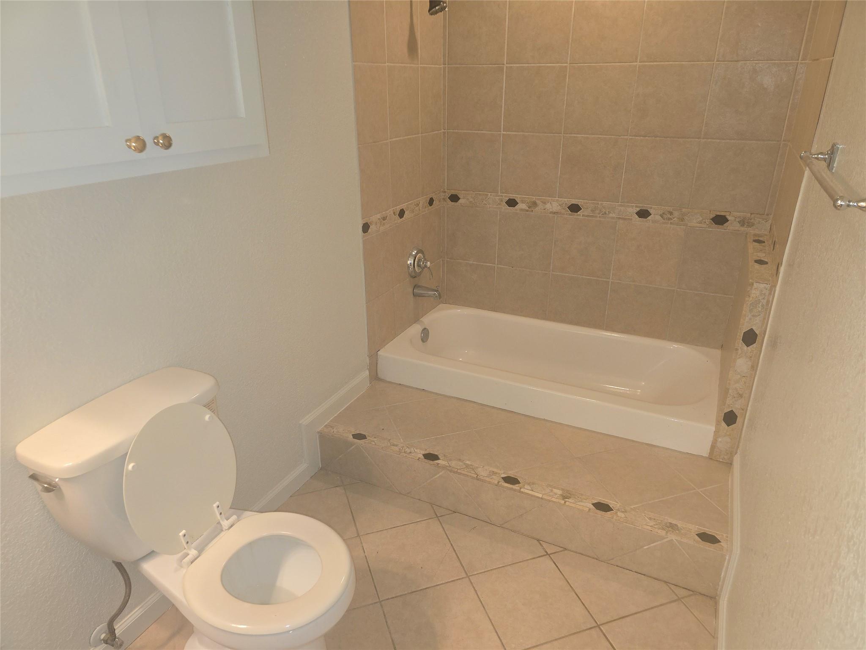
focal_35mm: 23
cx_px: 433
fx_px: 575
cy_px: 325
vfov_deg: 58.9
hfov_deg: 73.9
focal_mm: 6.3
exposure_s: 1/30
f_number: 1.7
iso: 100
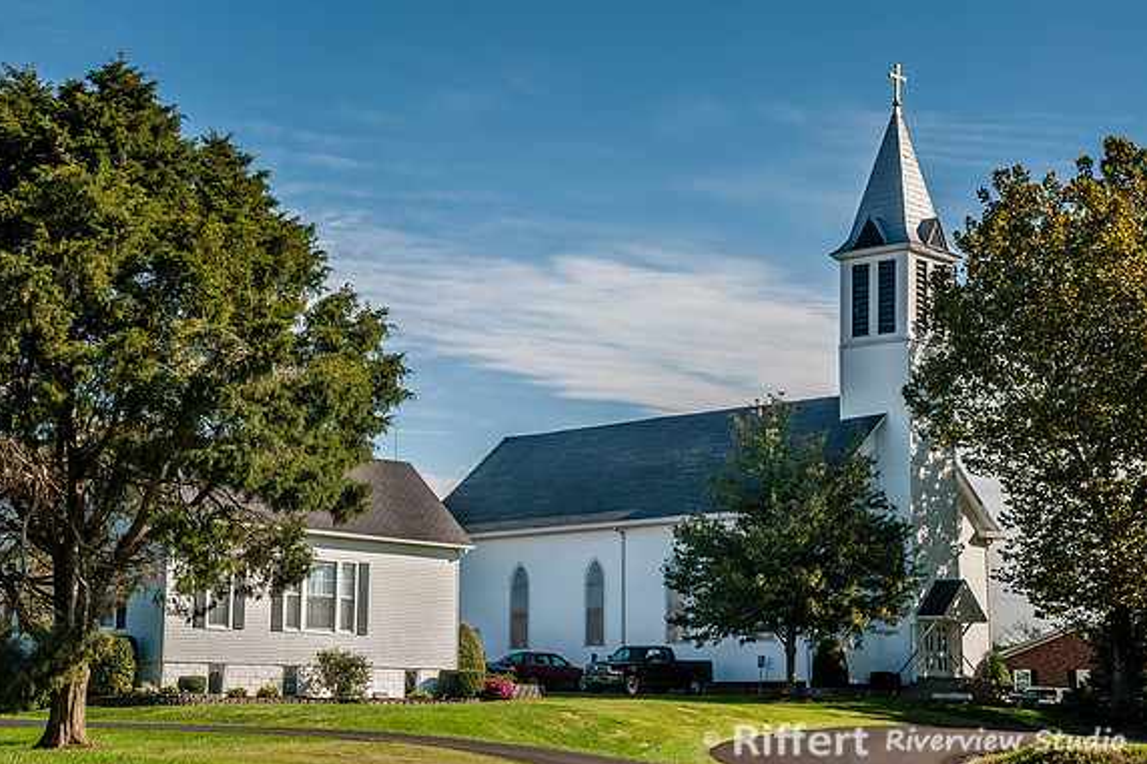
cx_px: 569
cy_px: 387
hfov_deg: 30.1
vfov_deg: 20.3
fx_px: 2134
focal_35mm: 67
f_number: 8
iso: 100
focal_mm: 44
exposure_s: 1/200
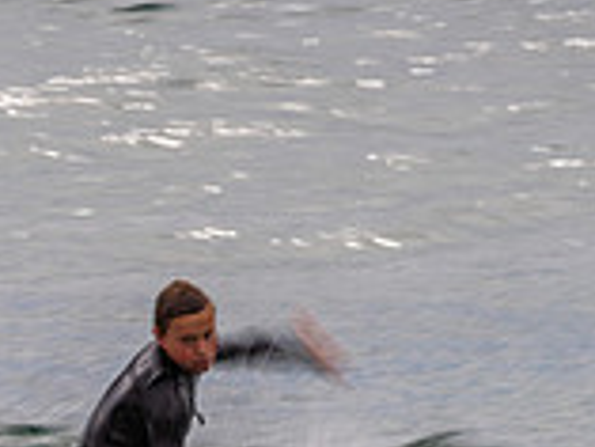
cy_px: 491
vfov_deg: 0.8
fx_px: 30533
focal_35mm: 1775
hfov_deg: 1.1
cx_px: 152
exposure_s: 1/20
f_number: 16
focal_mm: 500
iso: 64
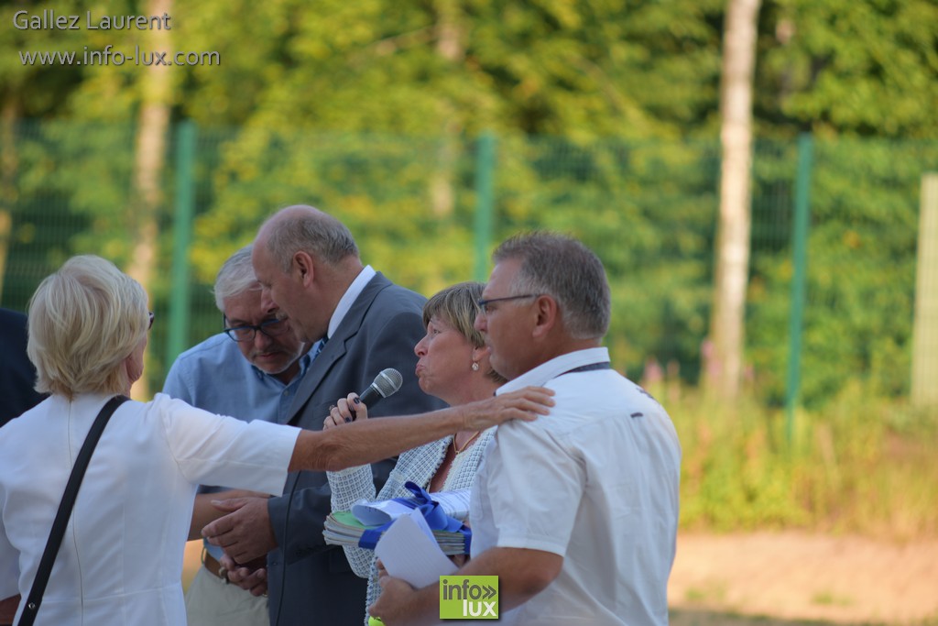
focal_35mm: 225
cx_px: 469
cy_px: 313
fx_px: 5863
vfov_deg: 6.1
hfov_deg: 9.1
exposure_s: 1/400
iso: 100
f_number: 2.8
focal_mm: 150
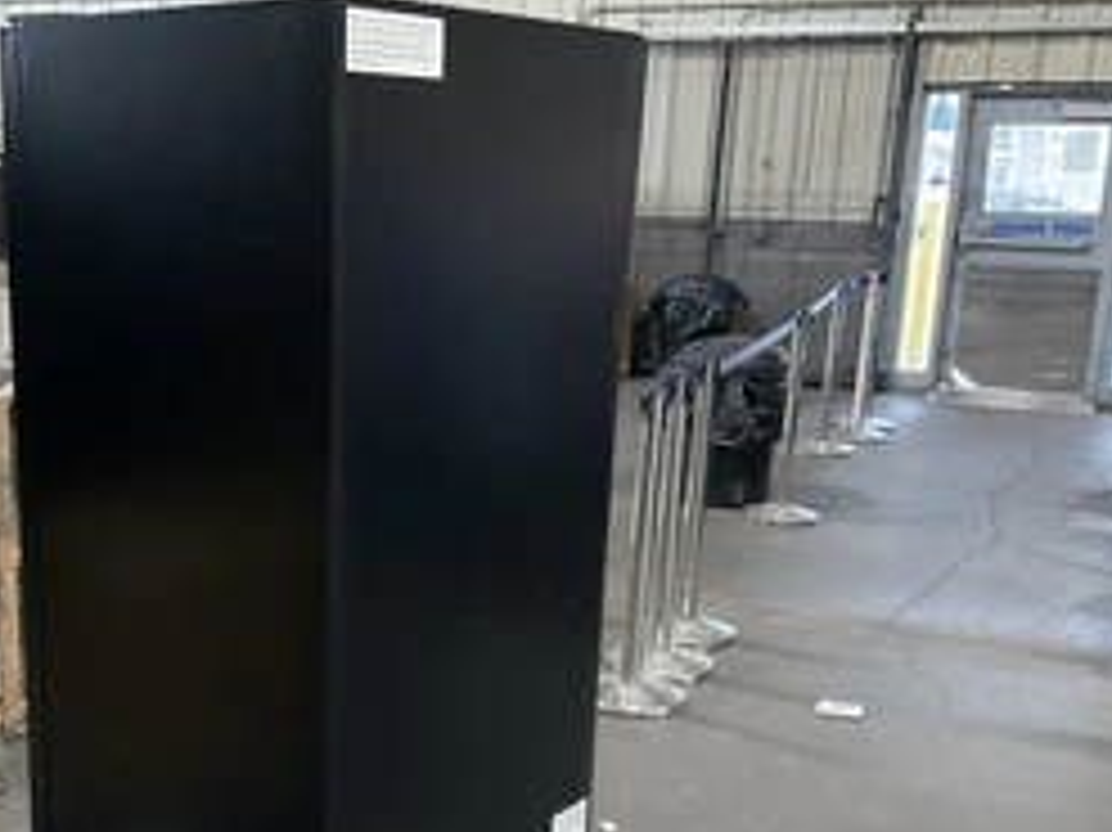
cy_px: 589
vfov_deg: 30.5
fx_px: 1509
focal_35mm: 47
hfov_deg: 39.6
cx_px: 311
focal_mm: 3
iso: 320
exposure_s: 1/30
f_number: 1.8
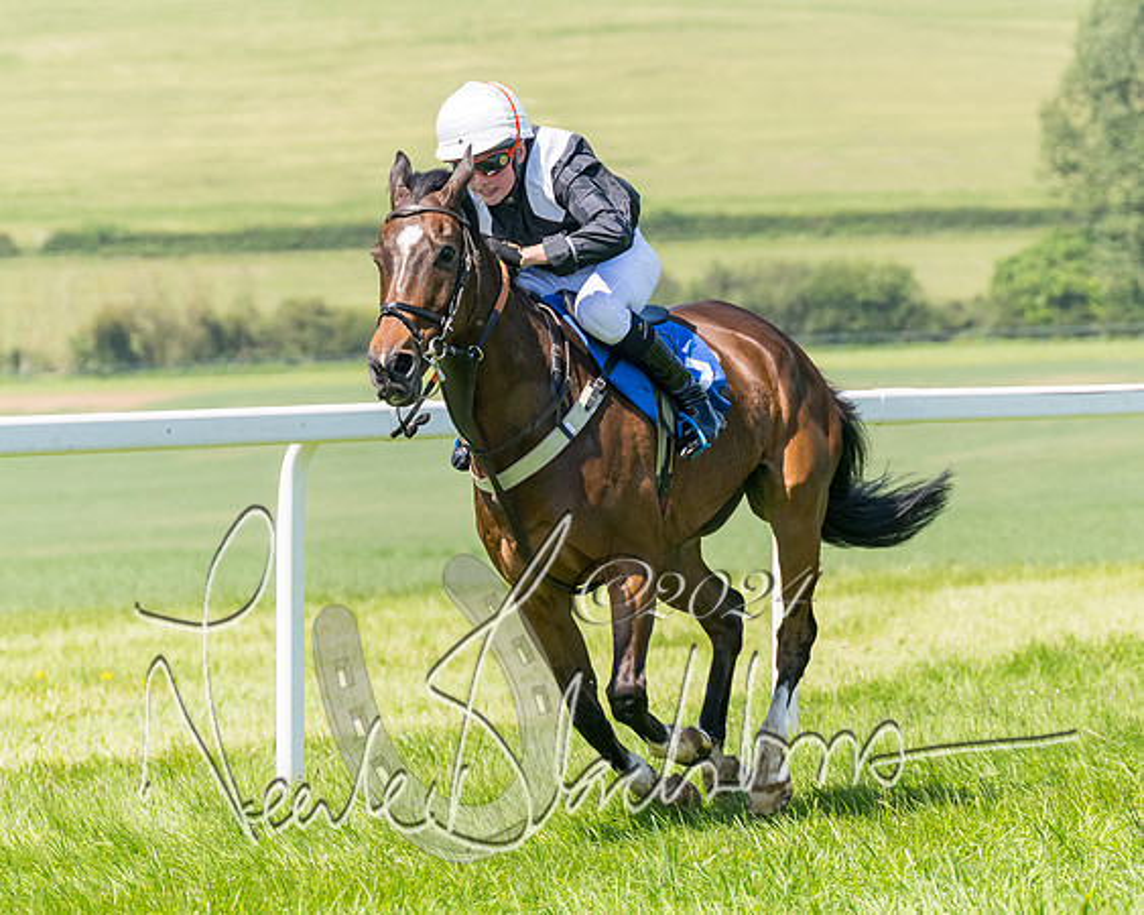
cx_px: 647
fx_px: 8424
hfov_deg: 7.8
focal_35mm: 249
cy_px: 413
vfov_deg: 6.2
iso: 400
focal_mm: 125
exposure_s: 1/3200
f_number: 5
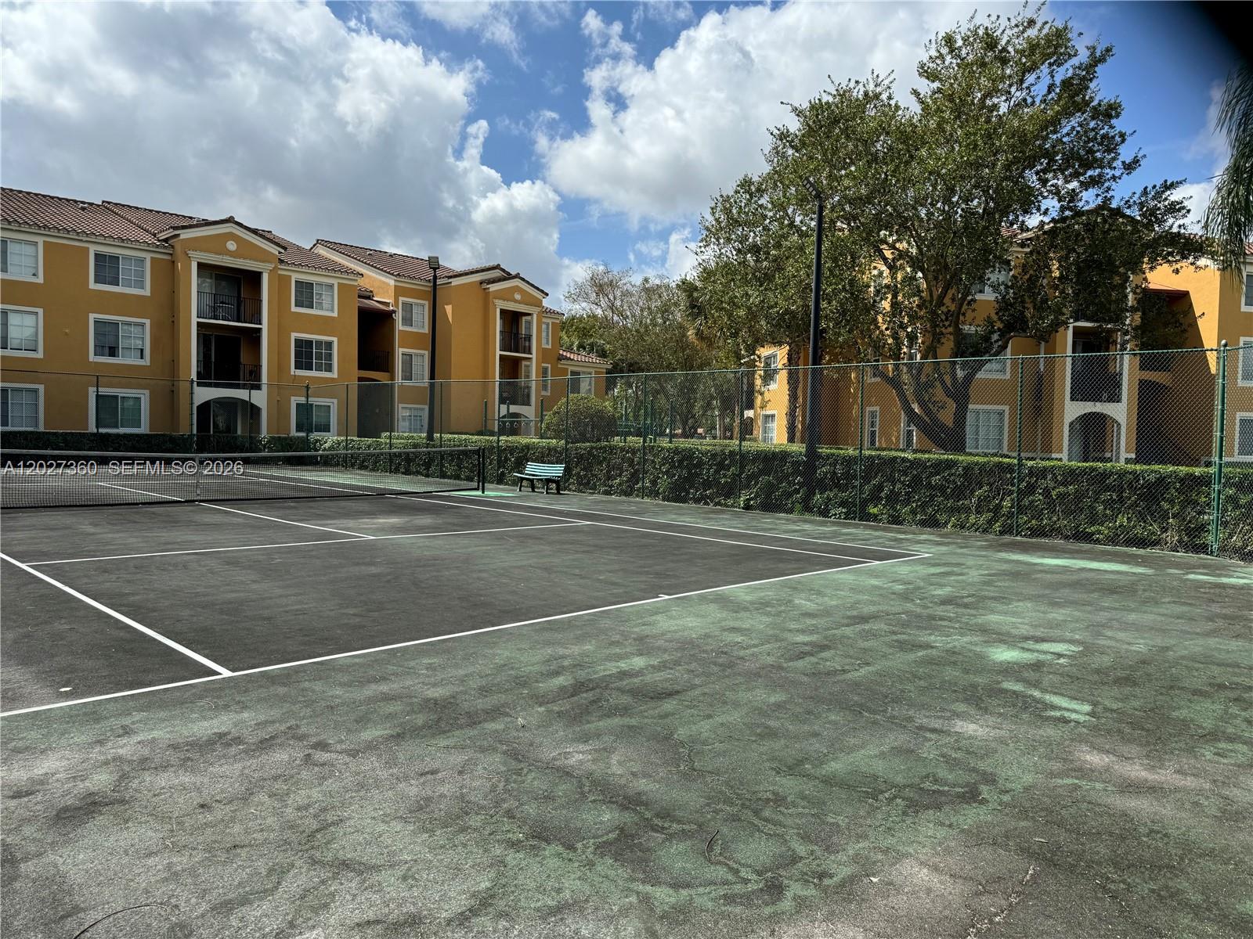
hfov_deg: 71.6
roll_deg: -1.0
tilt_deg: -2.5
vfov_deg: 56.8
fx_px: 869
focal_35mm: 24
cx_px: 626
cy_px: 470
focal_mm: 6.86
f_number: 1.78
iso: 80
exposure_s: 1/4608
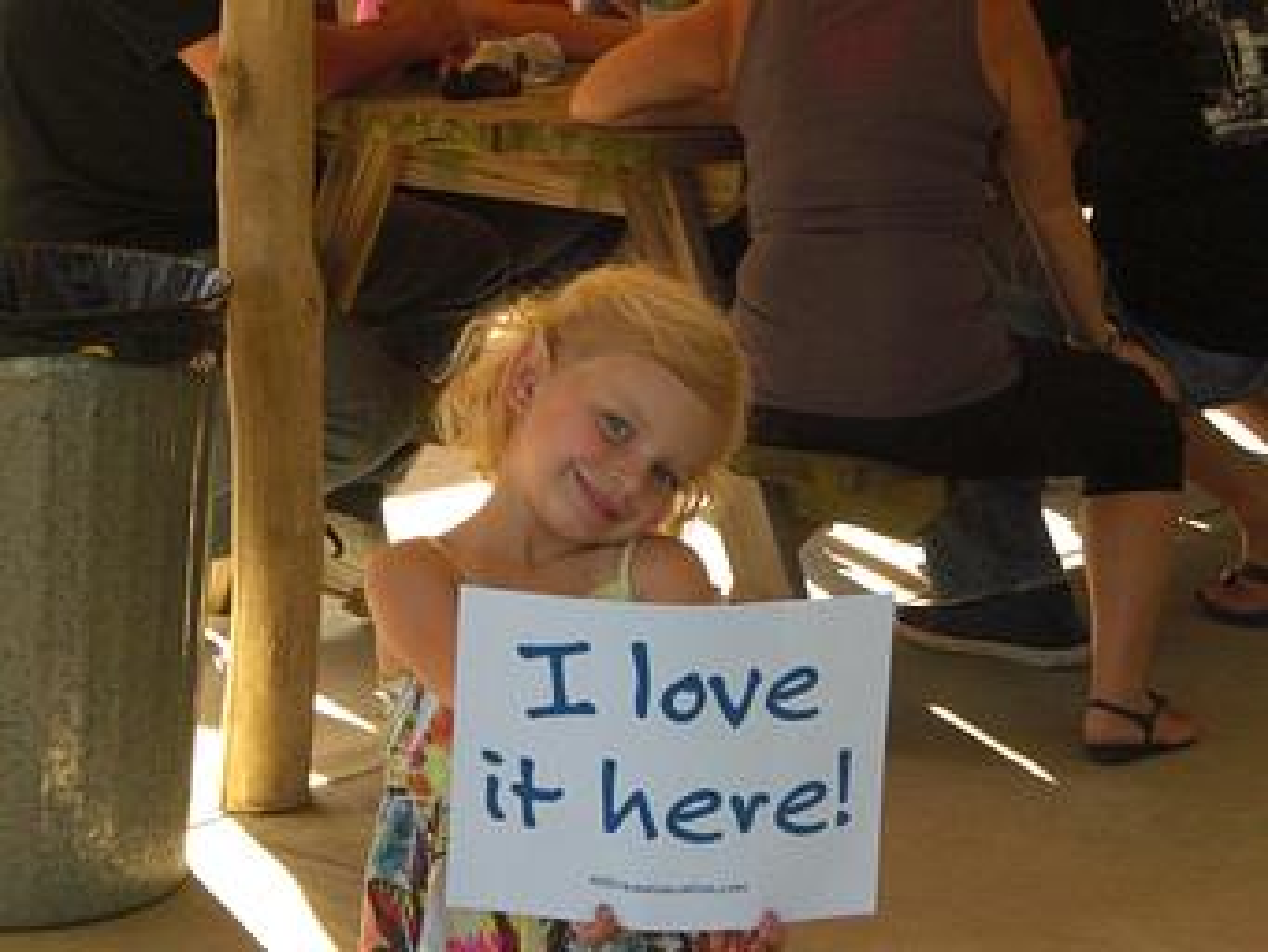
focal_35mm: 114
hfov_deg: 17.3
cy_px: 476
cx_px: 634
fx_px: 4177
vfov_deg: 13.0
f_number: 5.9
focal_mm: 18.9
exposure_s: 1/160
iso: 400
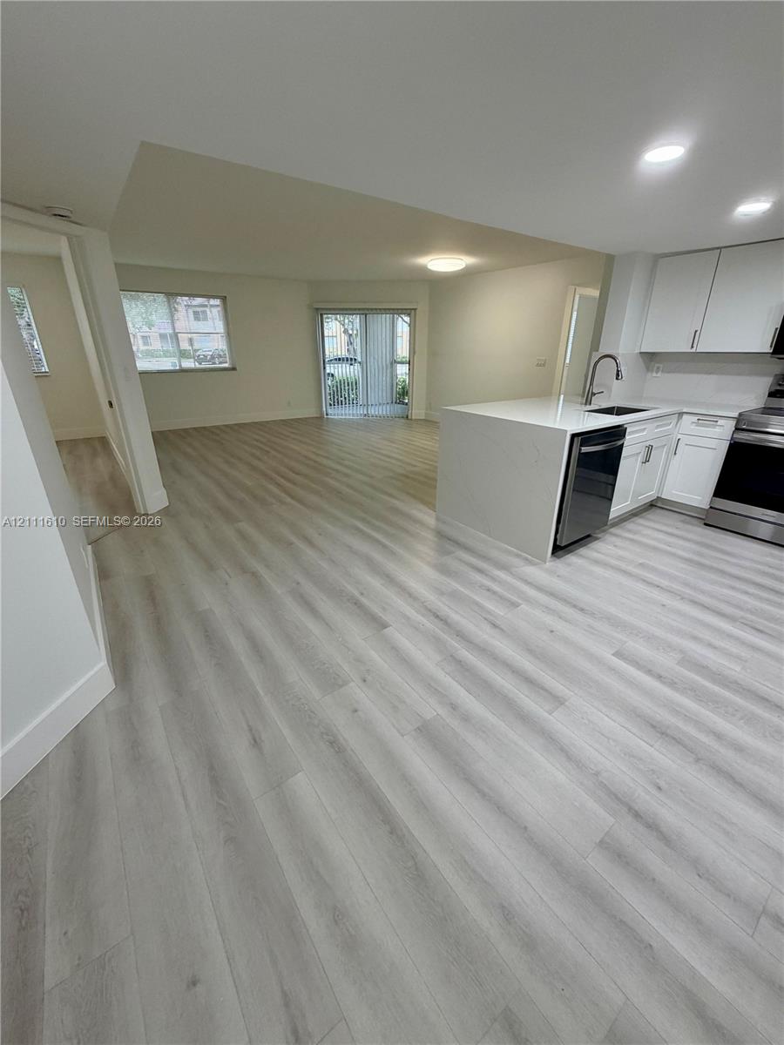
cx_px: 392
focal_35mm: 14
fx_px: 423
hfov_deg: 85.7
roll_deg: -0.1
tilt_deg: -23.5
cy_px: 522
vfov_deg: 102.1
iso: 250
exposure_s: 1/120
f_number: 2.2
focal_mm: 2.22
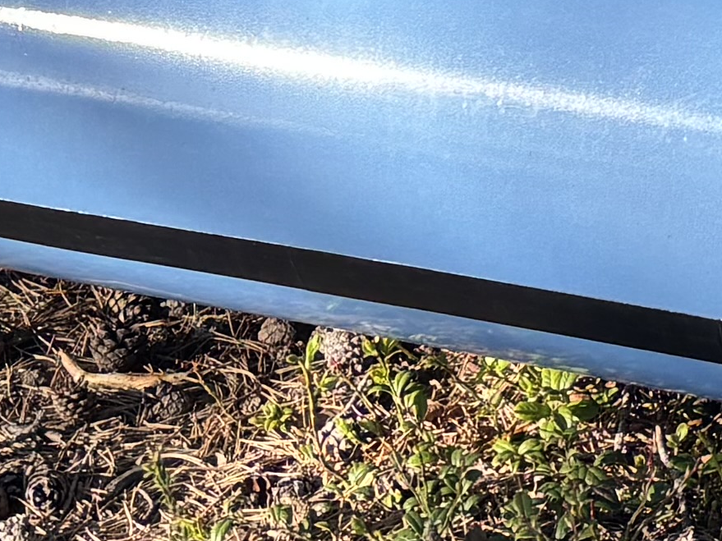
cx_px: 1111
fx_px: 3524
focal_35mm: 169
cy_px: -444
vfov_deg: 8.4
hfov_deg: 11.2
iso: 50
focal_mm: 5.96
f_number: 1.6
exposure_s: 1/707
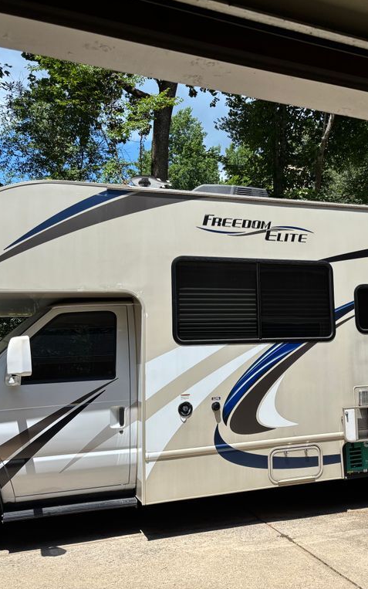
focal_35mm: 37
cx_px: 292
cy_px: 294
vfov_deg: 52.7
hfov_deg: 33.5
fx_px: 594
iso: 50
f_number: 1.6
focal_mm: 5.96
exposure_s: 1/2710
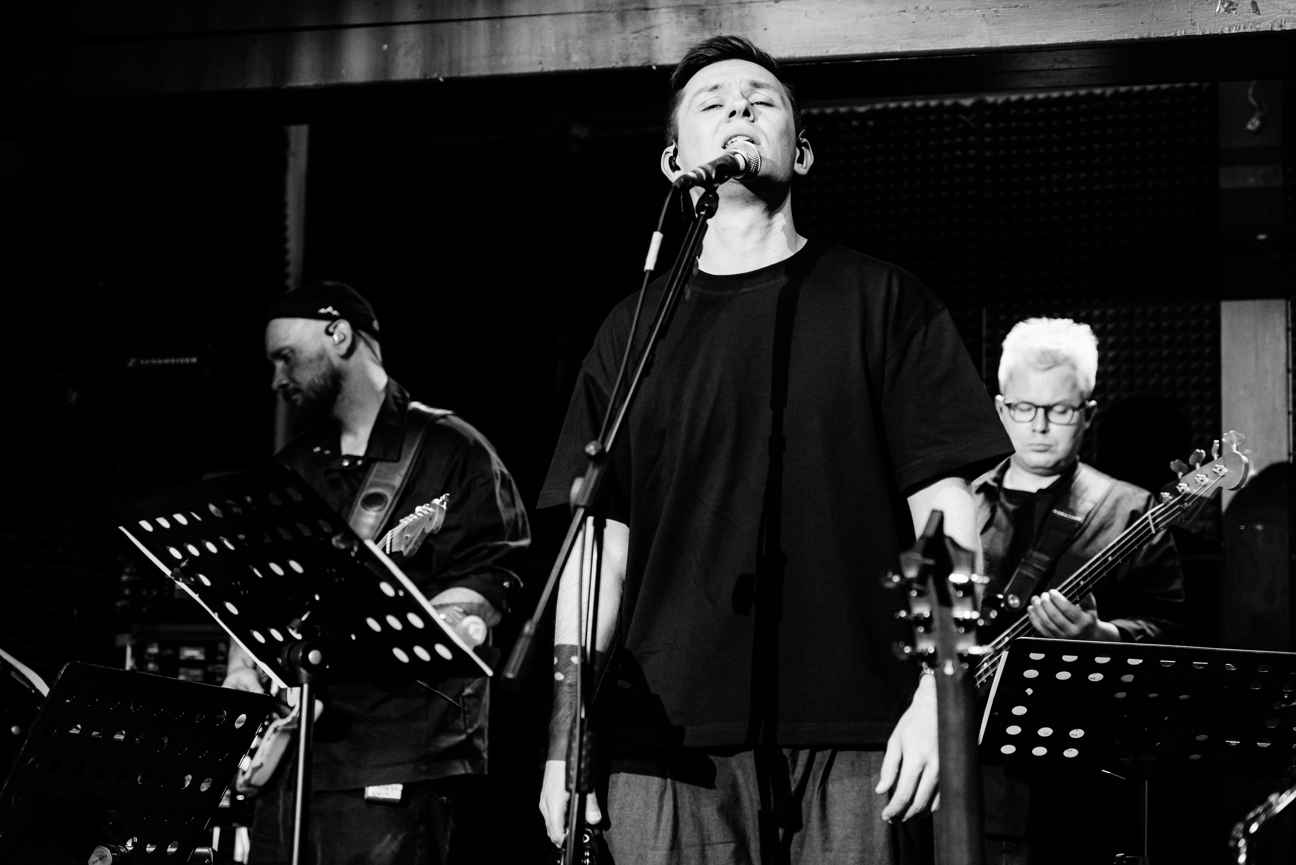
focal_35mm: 75
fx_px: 2708
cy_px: 458
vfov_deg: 18.2
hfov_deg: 26.9
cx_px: 644
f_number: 2.8
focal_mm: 70
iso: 1250
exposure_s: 1/200
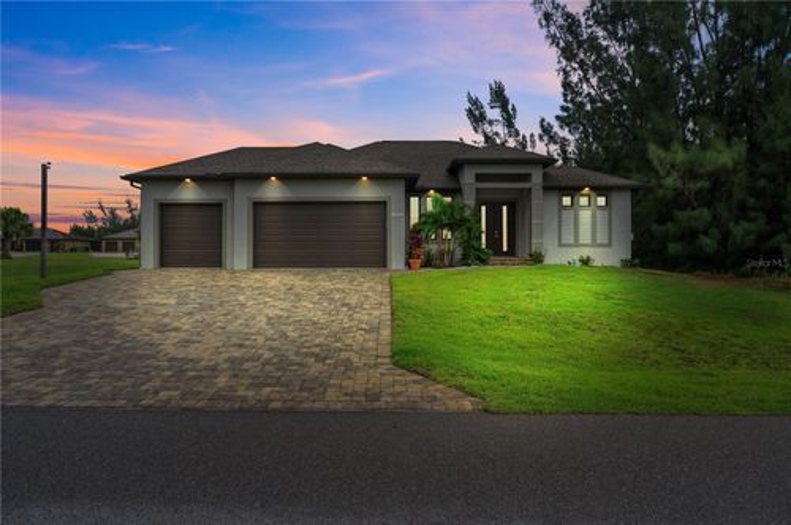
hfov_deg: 73.8
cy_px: 262
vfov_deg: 53.0
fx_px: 527
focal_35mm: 24
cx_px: 396
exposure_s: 1/320
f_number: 8
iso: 200
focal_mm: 24
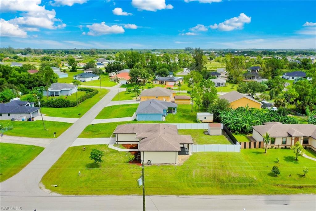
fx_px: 246
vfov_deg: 46.4
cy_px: 106
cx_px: 158
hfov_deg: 65.5
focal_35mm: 28
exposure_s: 1/320
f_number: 5
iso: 100
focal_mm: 10.26
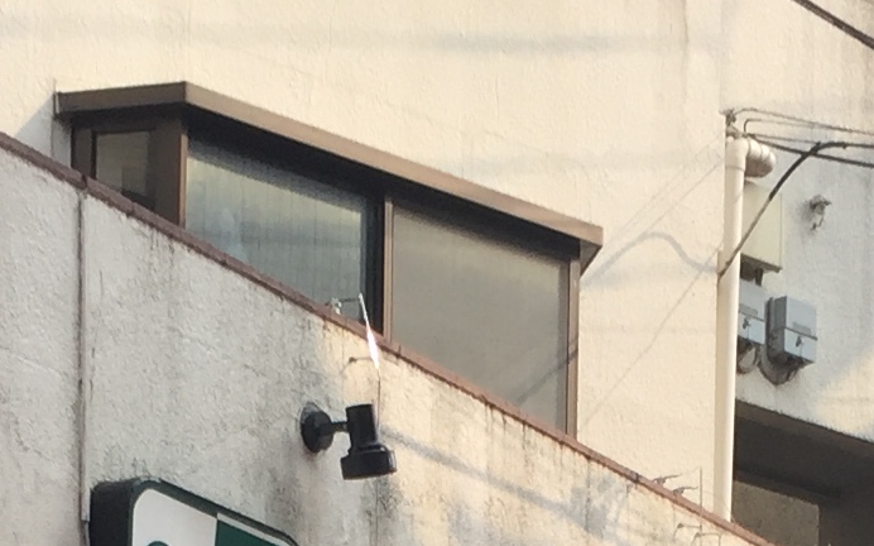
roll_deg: -0.5
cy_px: 1307
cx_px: 568
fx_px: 3453
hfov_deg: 14.4
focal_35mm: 145
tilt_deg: +3.0
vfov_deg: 8.3
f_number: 2.2
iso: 32
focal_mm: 4.15
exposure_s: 1/860
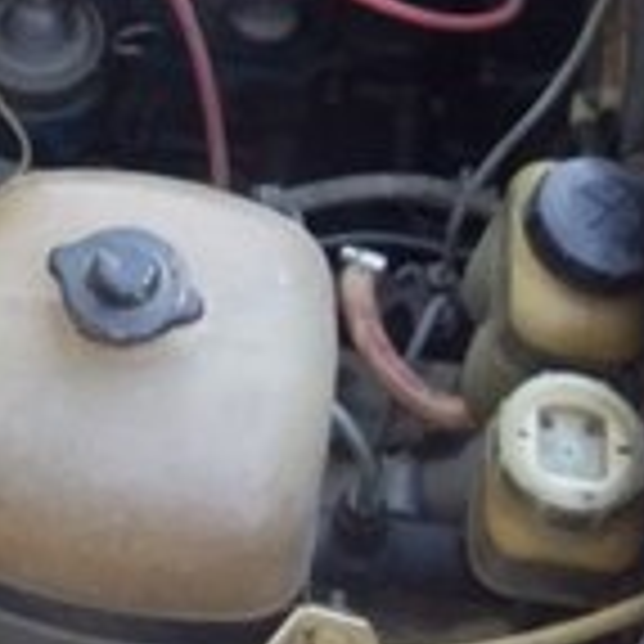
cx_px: 108
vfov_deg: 17.4
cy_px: -149
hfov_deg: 18.1
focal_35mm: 95
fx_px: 2000
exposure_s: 1/60
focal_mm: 3.3
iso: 100
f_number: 2.2
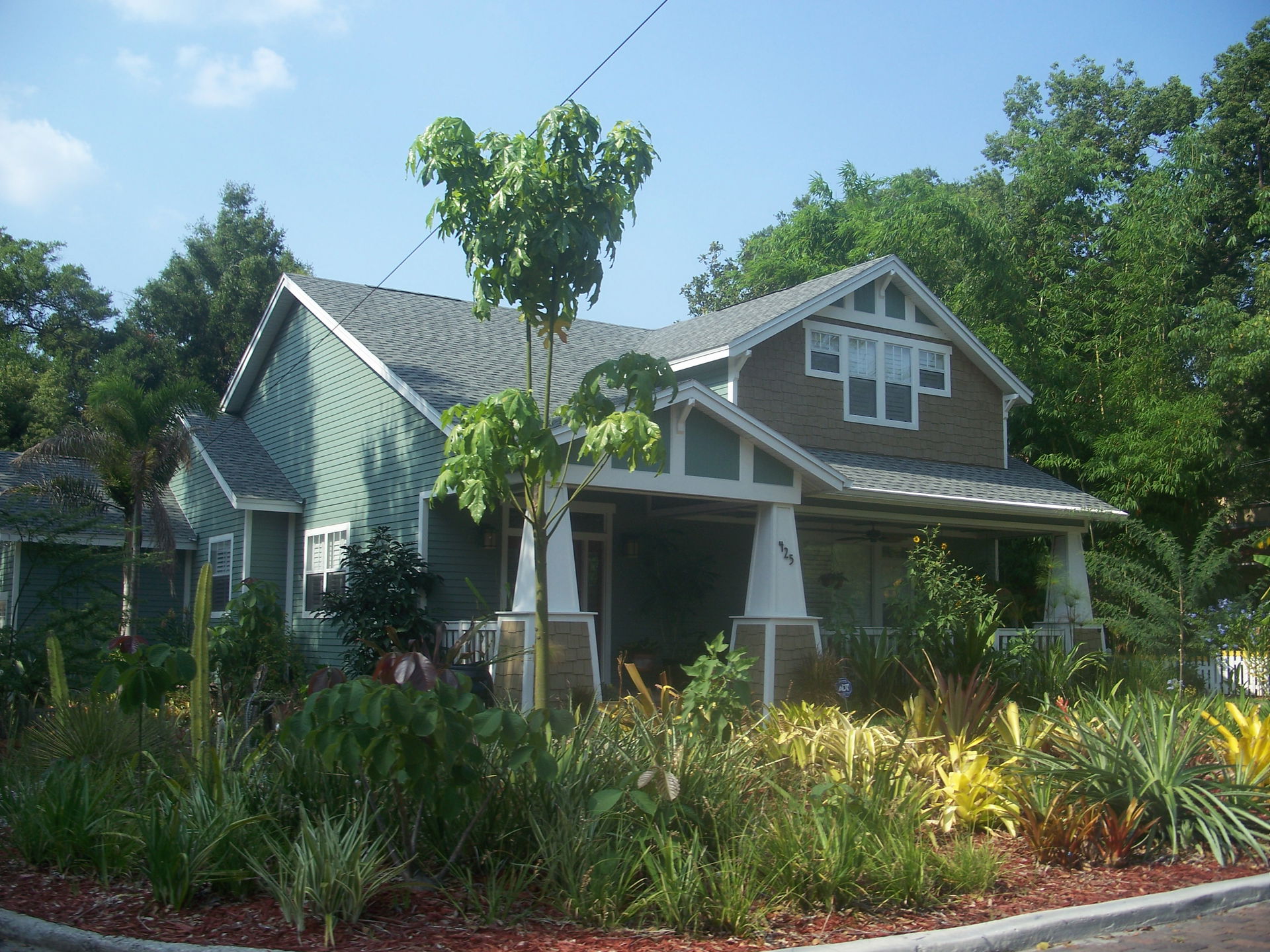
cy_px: 476
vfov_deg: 38.7
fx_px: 1357
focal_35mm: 37
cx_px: 635
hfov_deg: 50.1
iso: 64
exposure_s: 1/640
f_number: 2.8
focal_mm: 7.8
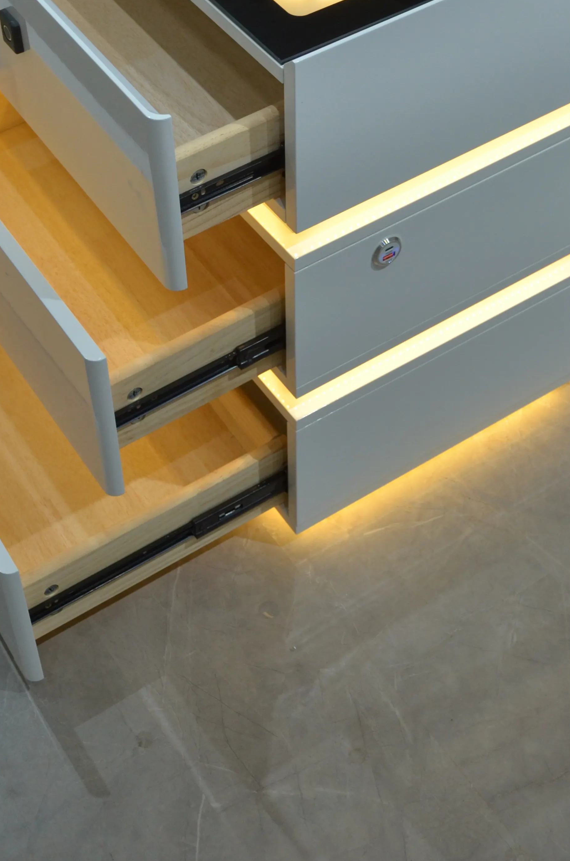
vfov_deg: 30.5
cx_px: 211
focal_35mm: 64
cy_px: 133
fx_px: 1527
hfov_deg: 21.1
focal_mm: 24
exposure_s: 1/640
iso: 800
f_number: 4.5
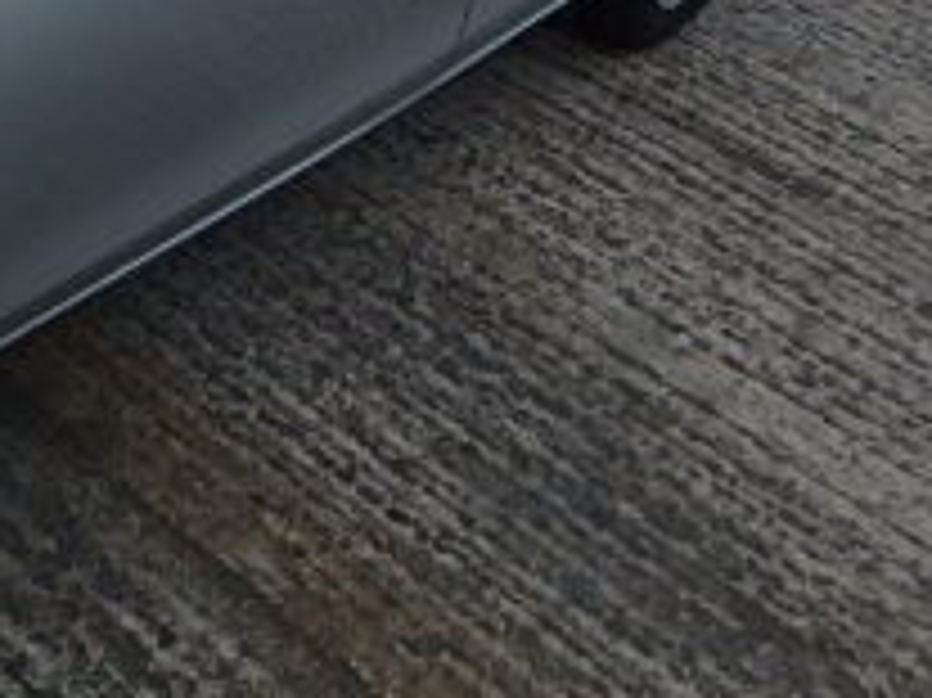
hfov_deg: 23.6
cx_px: -473
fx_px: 1749
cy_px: -23
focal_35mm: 65
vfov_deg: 21.6
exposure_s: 1/400
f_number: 6
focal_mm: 3.7
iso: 125
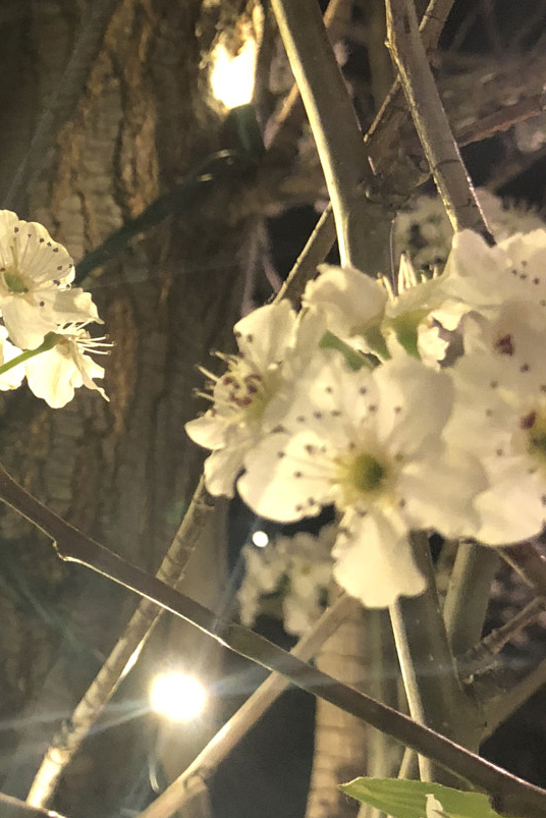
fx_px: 1318
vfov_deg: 34.3
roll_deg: -4.0
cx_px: -54
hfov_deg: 22.1
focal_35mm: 58
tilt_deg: +24.8
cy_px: 295
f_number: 1.8
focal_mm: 4
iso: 80
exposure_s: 1/5
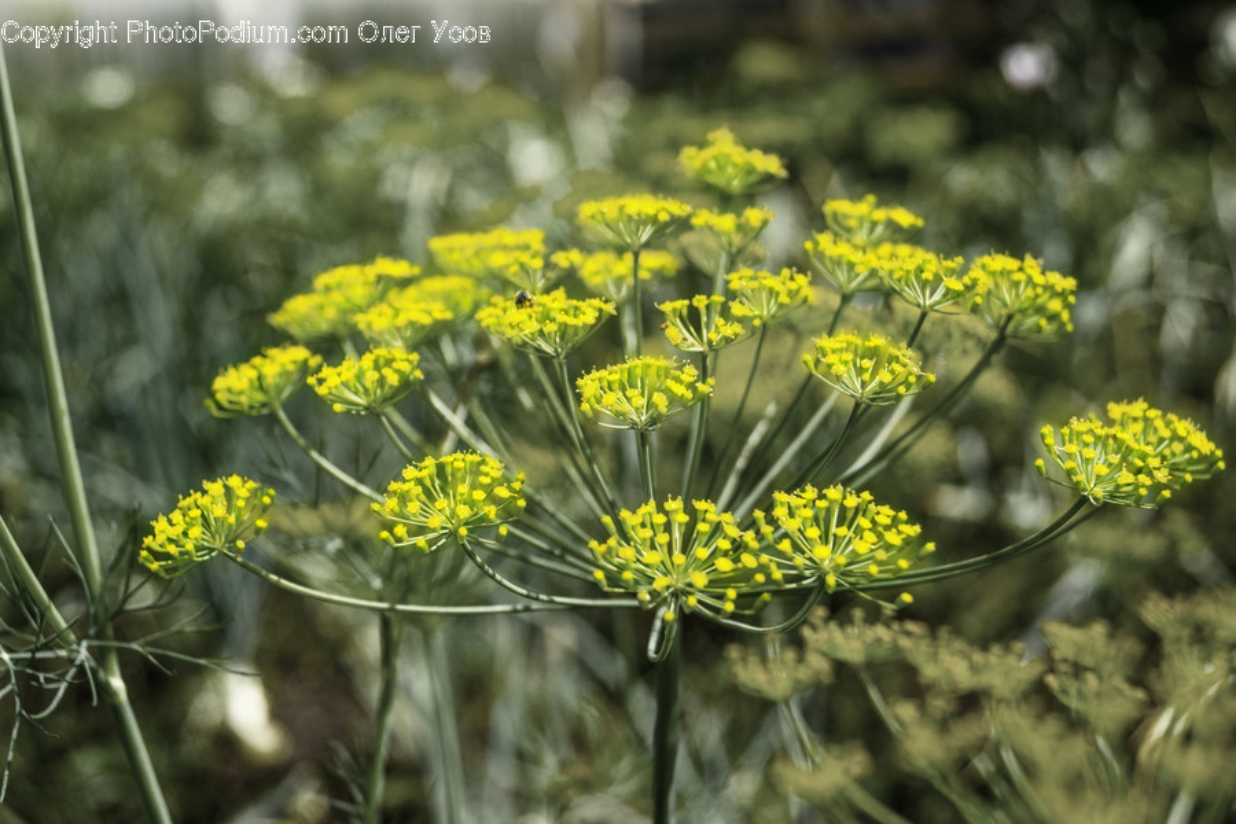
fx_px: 2060
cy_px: 412
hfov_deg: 33.4
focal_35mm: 60
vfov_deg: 22.6
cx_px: 618
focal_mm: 40
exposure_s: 1/800
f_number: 5.6
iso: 100
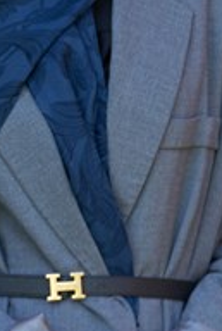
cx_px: 55
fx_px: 3726
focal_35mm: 405
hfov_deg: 3.4
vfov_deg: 5.1
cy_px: 12
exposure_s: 1/200
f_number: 4
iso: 200
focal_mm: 168
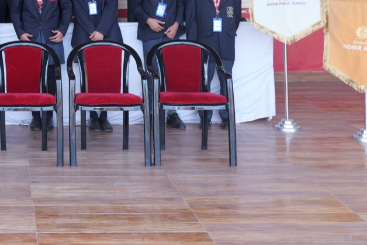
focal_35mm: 79
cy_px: -59
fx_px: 805
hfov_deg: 24.4
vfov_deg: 16.5
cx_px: -12
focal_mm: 31
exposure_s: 1/160
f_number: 8
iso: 1600
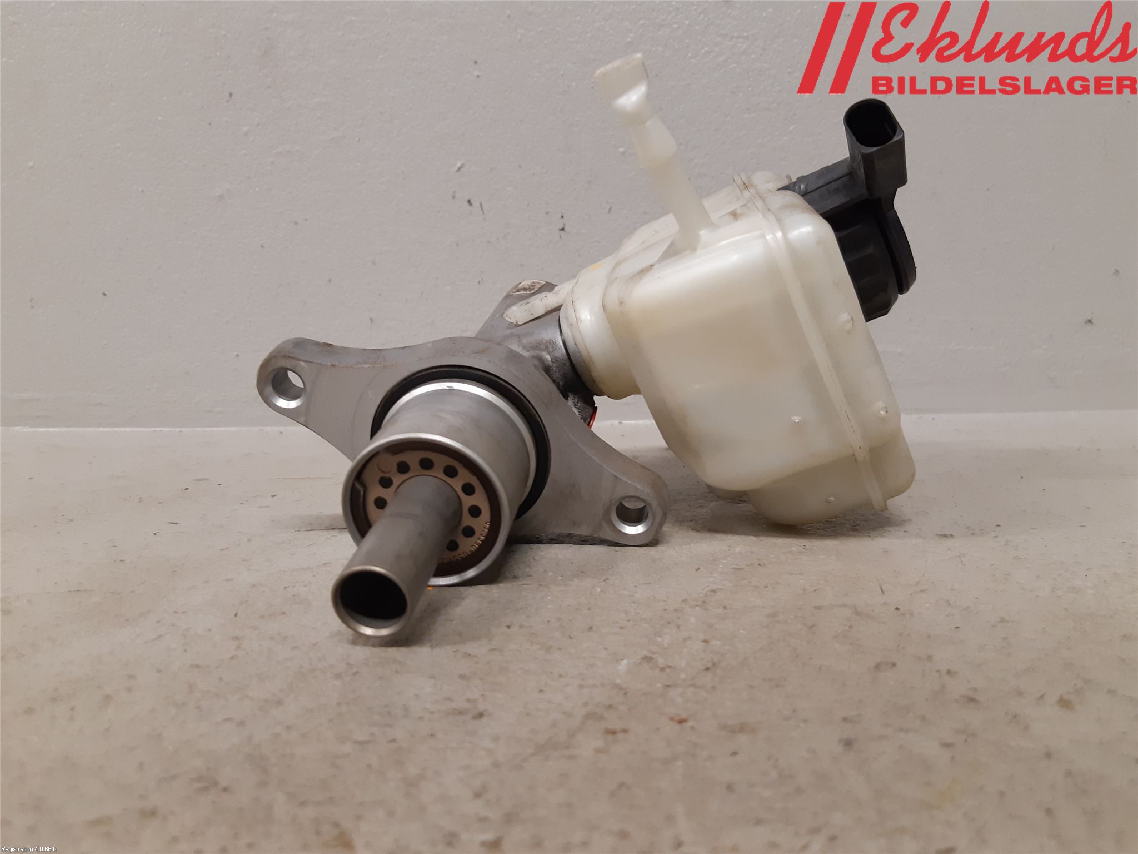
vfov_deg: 53.1
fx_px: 855
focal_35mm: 26
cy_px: 427
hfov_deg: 67.3
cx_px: 569
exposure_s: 1/50
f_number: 1.7
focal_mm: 3.93
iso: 160
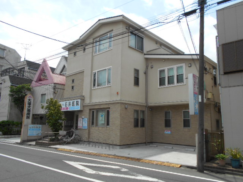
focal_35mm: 26
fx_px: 183
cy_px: 91
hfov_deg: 67.3
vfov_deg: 53.1
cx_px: 122
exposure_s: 1/800
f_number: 3.2
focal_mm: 4.6
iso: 80
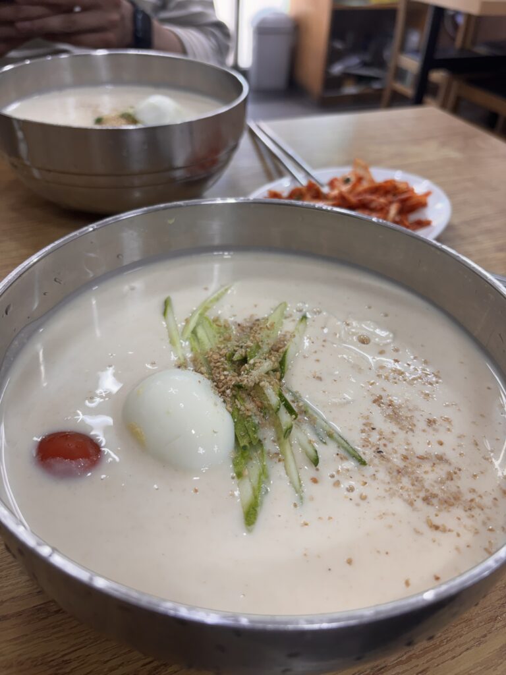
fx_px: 507
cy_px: 338
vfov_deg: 67.3
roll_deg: -4.2
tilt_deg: -39.7
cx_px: 253
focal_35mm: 26
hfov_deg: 53.1
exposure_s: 1/120
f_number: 1.6
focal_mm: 5.96
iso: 80
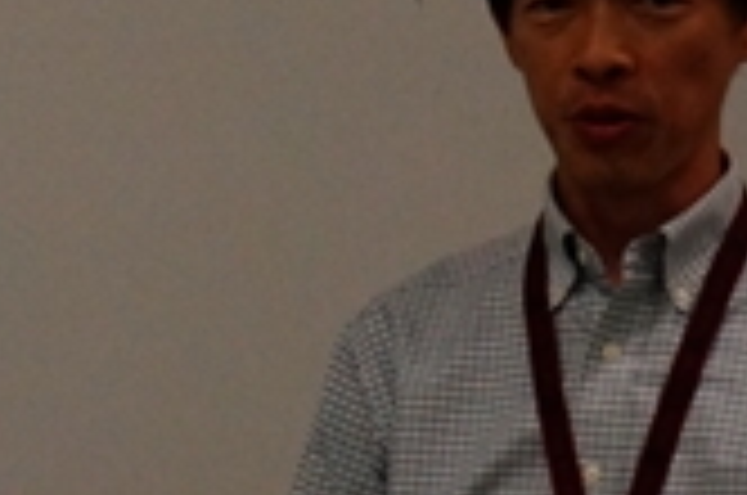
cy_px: 302
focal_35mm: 319
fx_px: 6606
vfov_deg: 4.3
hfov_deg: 6.3
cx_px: -702
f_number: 5.6
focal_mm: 44
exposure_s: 1/80
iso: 1250
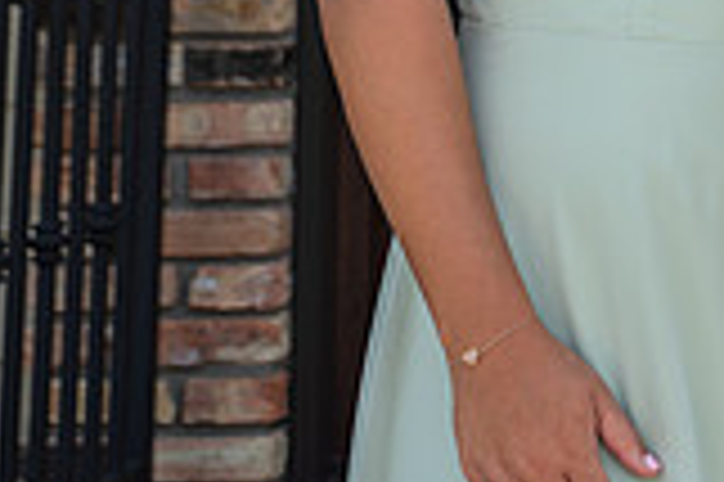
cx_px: 1025
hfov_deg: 12.2
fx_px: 3255
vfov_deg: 8.2
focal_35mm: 162
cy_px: -313
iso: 125
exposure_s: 1/160
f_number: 4.5
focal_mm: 45
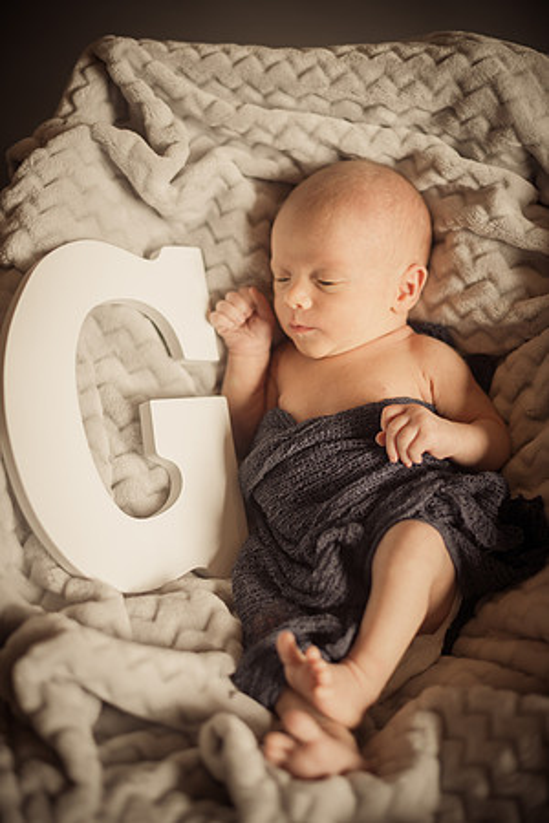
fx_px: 1144
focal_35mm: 50
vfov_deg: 39.6
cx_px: 274
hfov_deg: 27.0
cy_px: 412
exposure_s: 1/320
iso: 400
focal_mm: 50
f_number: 2
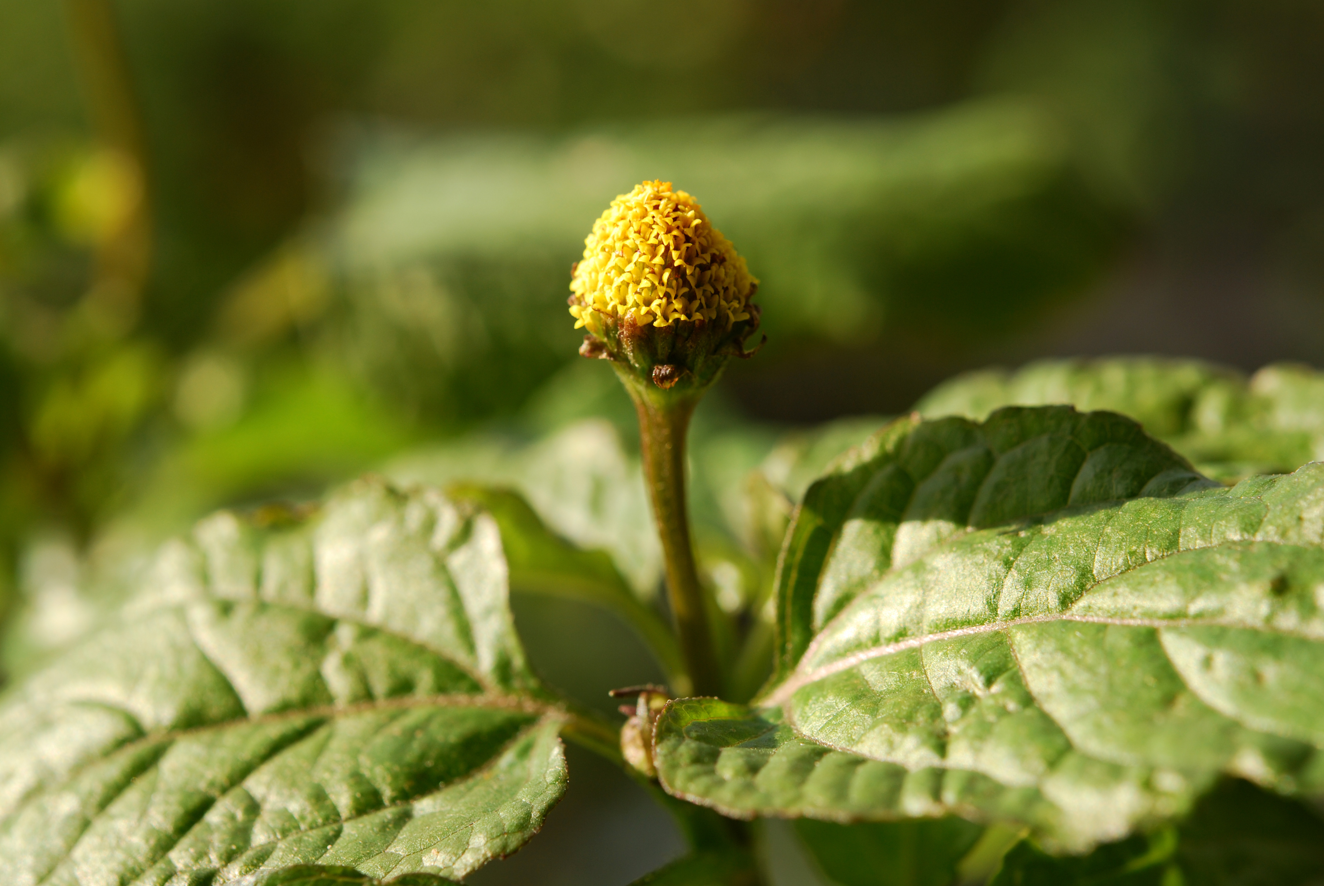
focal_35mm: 90
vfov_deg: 15.2
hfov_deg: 22.6
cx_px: 662
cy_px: 443
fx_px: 3314
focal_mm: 60
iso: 100
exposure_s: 1/160
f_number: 8
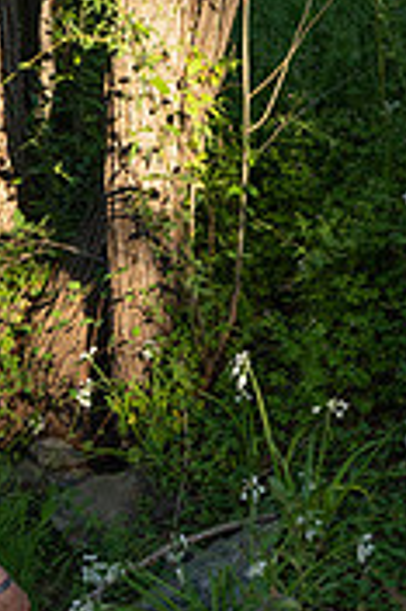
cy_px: 764
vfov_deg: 21.5
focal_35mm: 87
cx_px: -104
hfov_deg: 15.0
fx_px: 1475
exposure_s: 1/250
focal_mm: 34
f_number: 6.3
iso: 1000
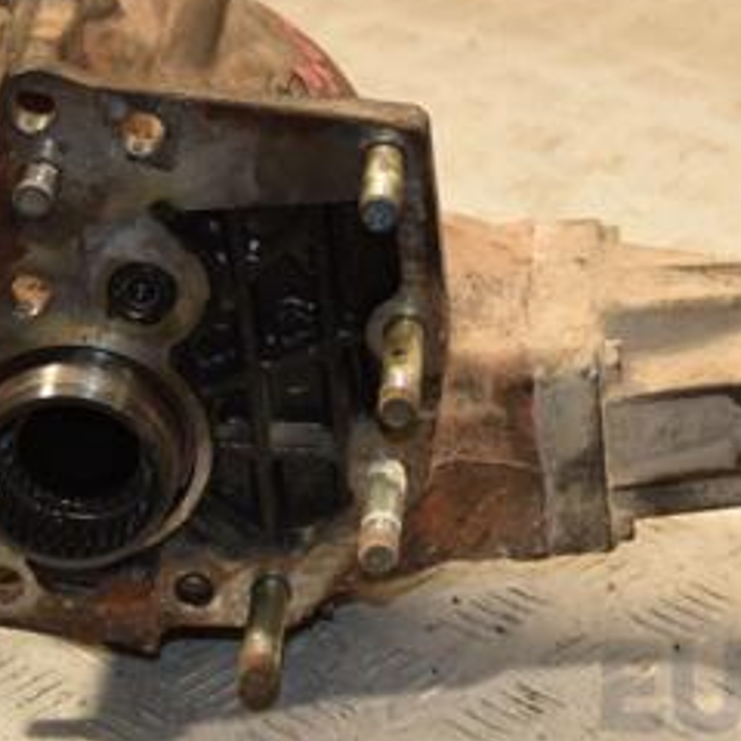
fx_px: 3705
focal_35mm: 153
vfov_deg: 11.4
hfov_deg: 11.4
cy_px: 275
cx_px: 543
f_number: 4.8
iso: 800
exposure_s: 1/160
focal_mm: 48
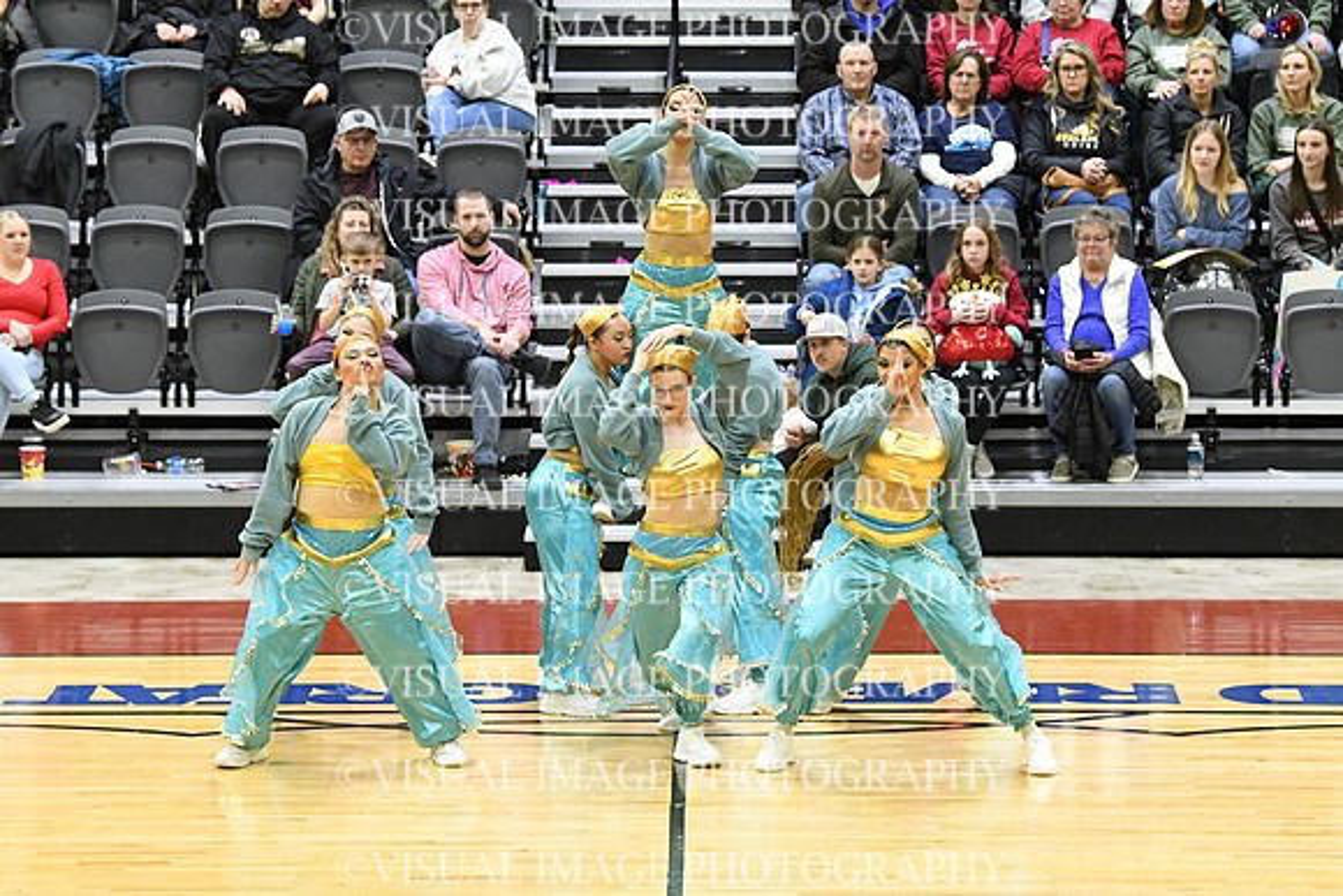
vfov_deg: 8.2
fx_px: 6269
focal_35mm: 168
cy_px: 448
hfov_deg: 12.2
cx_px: 672
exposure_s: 1/250
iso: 5000
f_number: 4
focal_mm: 112
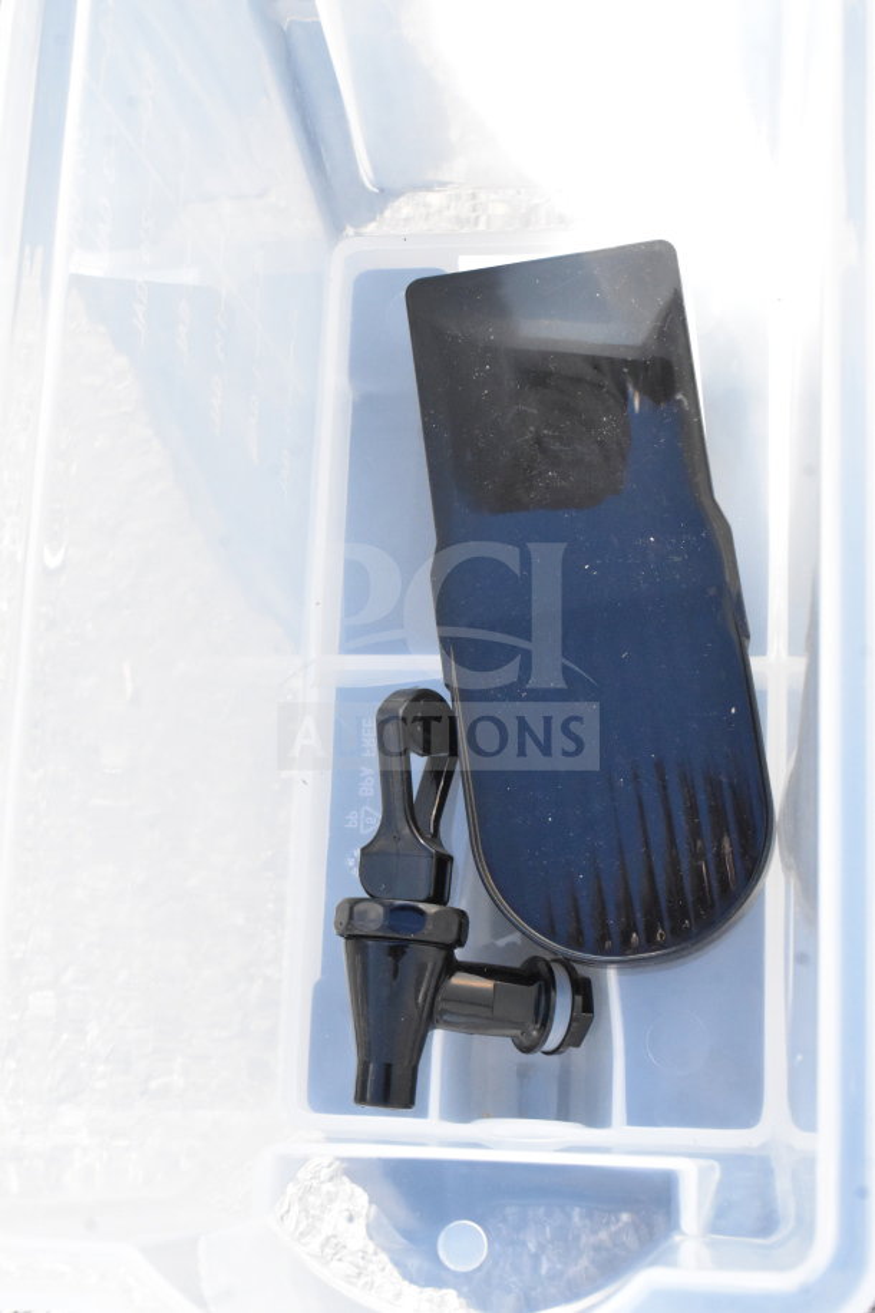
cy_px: 656
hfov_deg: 22.6
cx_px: 438
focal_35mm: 60
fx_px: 2187
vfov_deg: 33.4
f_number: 16
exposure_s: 1/1000
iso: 6400
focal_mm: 40
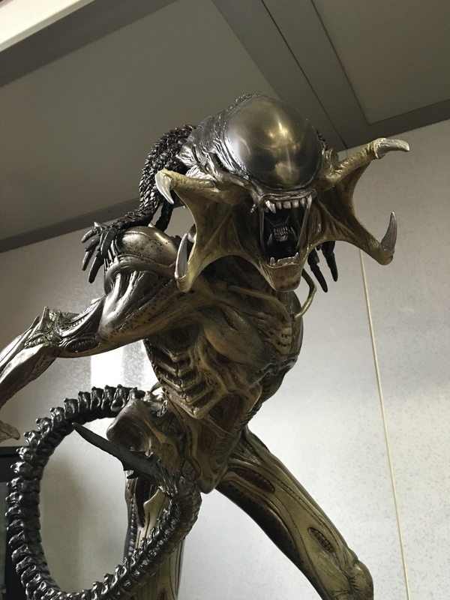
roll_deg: +4.0
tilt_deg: +14.9
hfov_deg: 48.2
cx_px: 225
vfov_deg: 61.7
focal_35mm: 29
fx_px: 503
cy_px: 300
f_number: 2.2
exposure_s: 1/15
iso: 80
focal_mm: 4.15
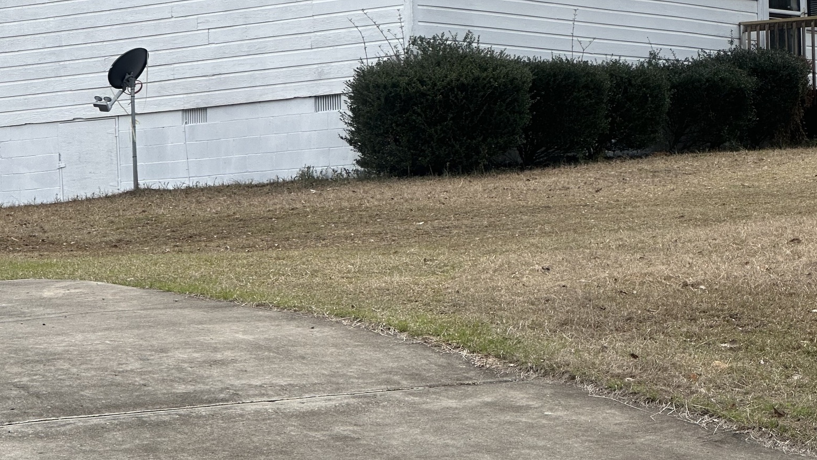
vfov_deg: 9.7
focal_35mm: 125
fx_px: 2708
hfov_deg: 17.2
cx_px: 445
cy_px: 252
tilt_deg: +2.4
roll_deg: +1.4
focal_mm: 9
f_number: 2.8
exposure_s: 1/185
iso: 32
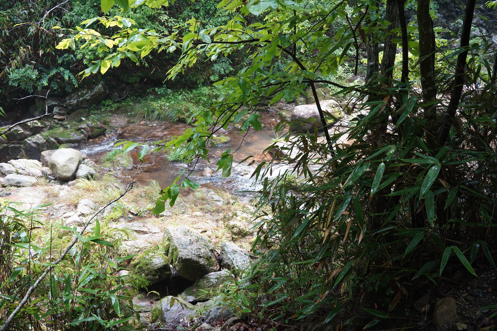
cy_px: 166
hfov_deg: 54.4
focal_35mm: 35
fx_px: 483
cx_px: 248
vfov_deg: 37.9
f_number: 8
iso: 800
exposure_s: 1/100
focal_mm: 35
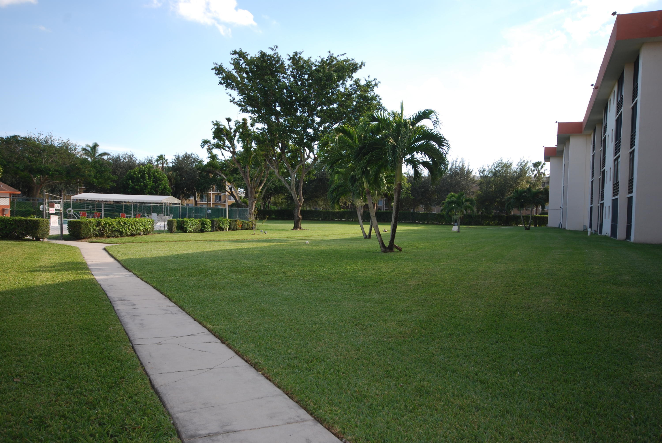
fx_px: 552
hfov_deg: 61.9
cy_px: 222
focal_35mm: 30
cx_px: 331
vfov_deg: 43.7
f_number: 5.6
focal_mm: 20
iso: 100
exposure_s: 1/125
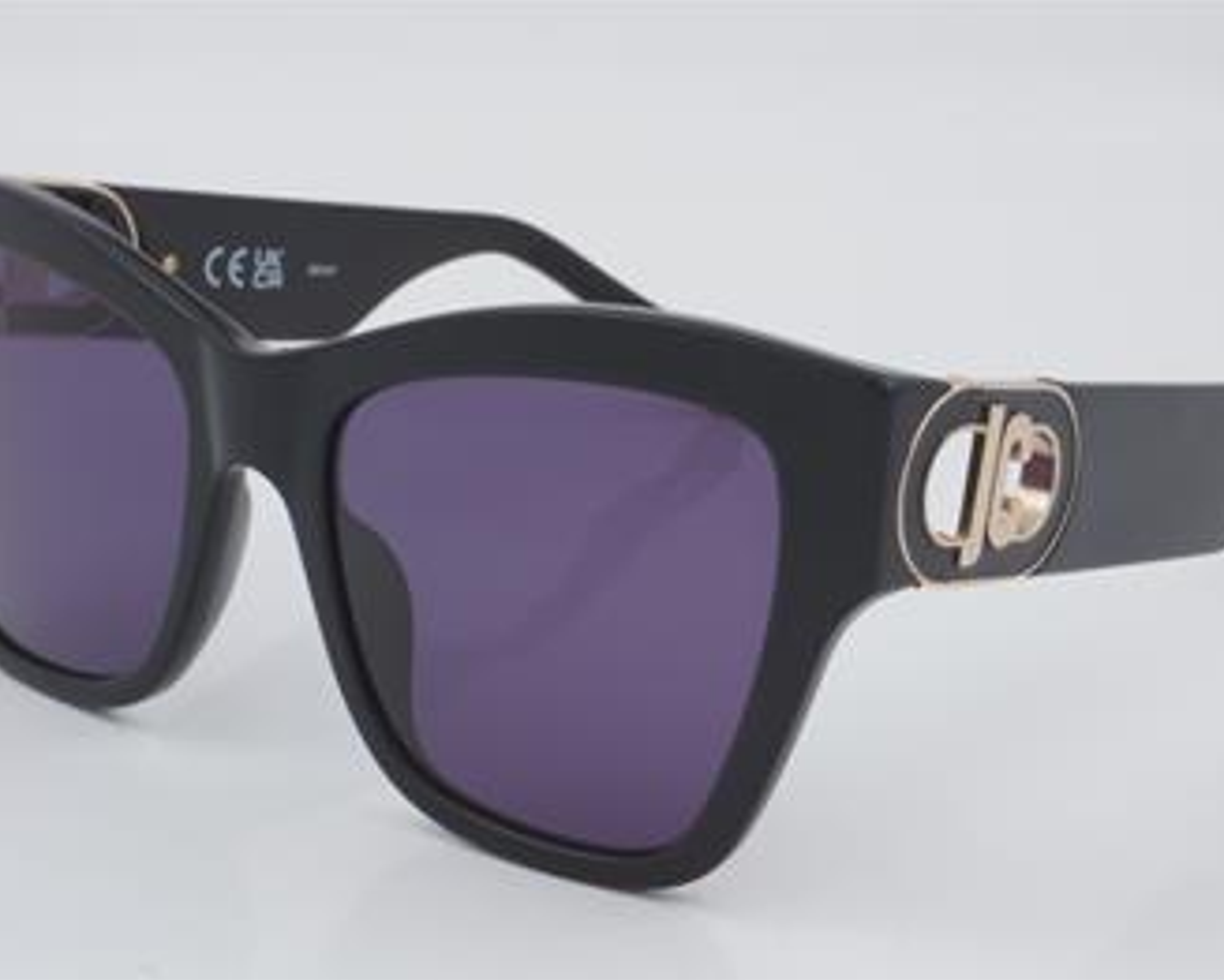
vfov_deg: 17.9
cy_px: 490
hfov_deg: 22.2
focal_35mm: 86
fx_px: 3117
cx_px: 618
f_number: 32
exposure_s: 1/3
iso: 100
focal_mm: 50
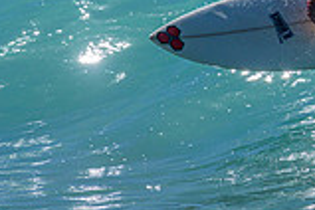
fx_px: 13045
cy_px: -64
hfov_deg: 1.4
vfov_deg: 0.9
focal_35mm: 1491
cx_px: 331
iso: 400
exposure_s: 1/2000
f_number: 11
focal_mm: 410
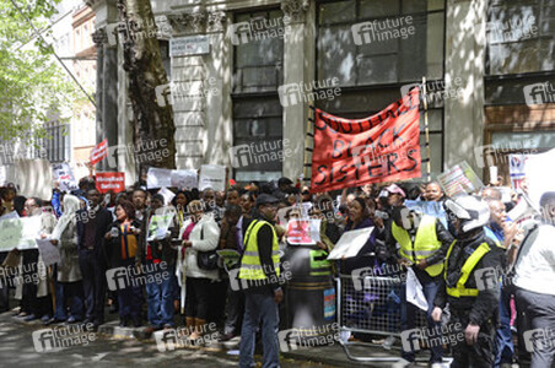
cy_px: 184
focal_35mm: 46
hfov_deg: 42.4
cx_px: 278
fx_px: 716
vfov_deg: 28.9
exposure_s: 1/250
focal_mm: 31
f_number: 8
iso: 800
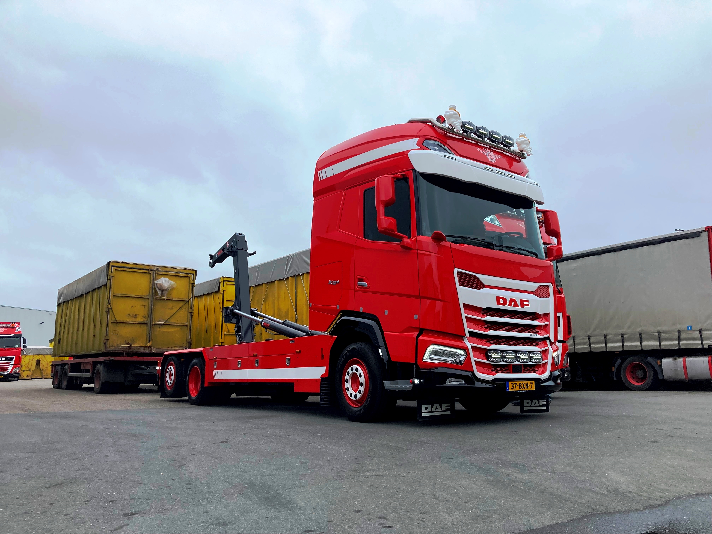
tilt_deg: +9.9
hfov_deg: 63.4
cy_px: 267
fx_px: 576
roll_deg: +2.0
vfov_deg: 49.7
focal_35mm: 28
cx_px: 356
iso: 20
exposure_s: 1/787
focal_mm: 3.99
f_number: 1.8
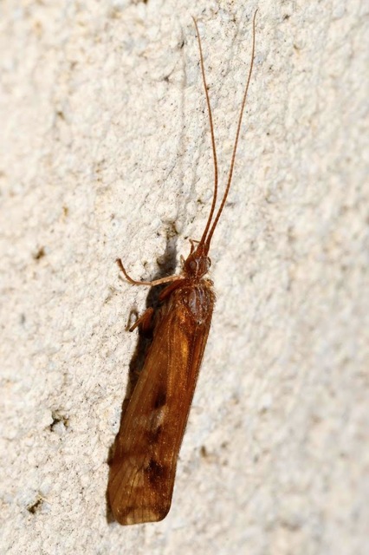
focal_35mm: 158
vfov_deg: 13.0
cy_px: 278
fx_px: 2424
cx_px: 184
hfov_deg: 8.7
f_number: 32
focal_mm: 105
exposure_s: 1/60
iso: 250
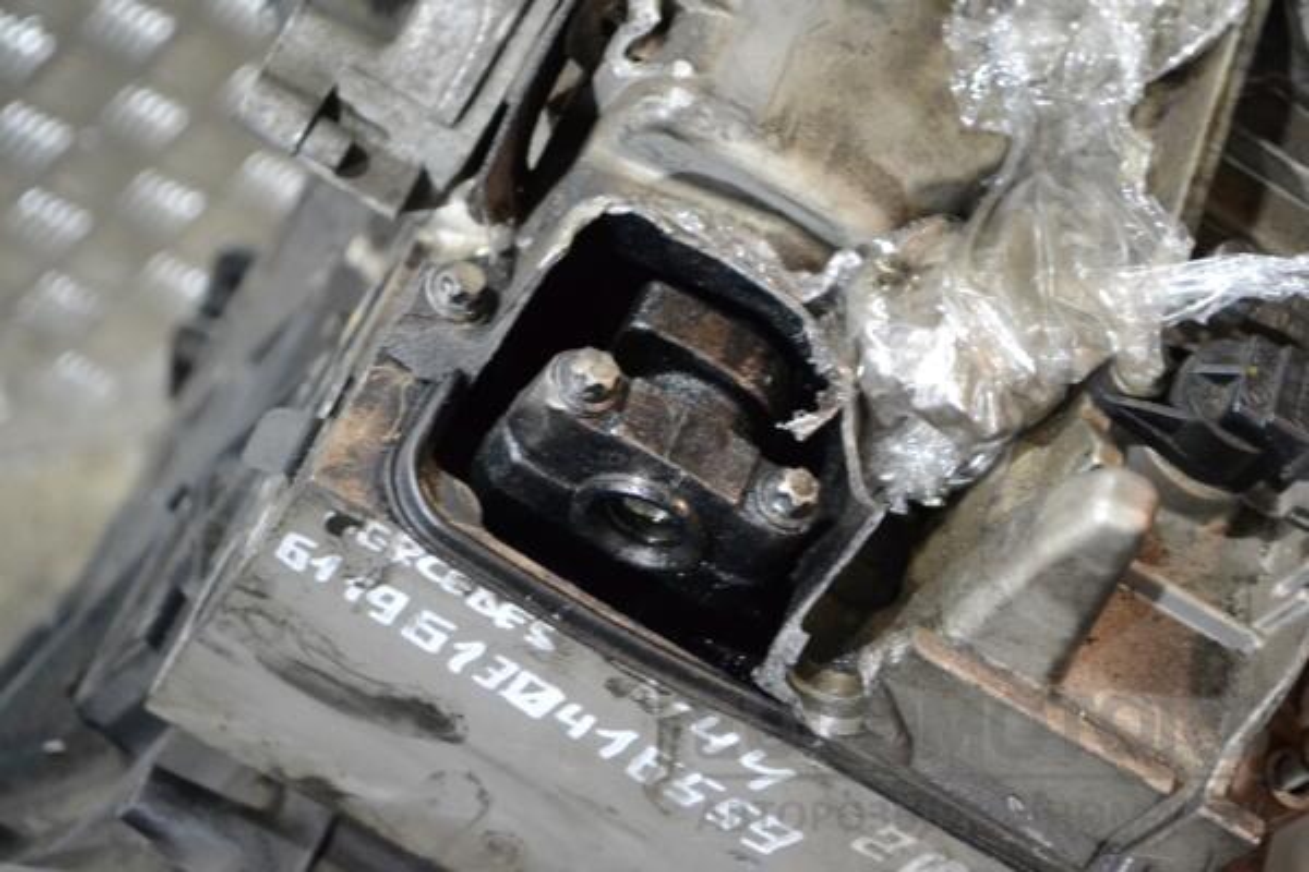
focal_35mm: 82
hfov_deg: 24.6
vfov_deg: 16.6
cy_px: 436
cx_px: 654
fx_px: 3000
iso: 3200
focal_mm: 55
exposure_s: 1/15
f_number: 5.6
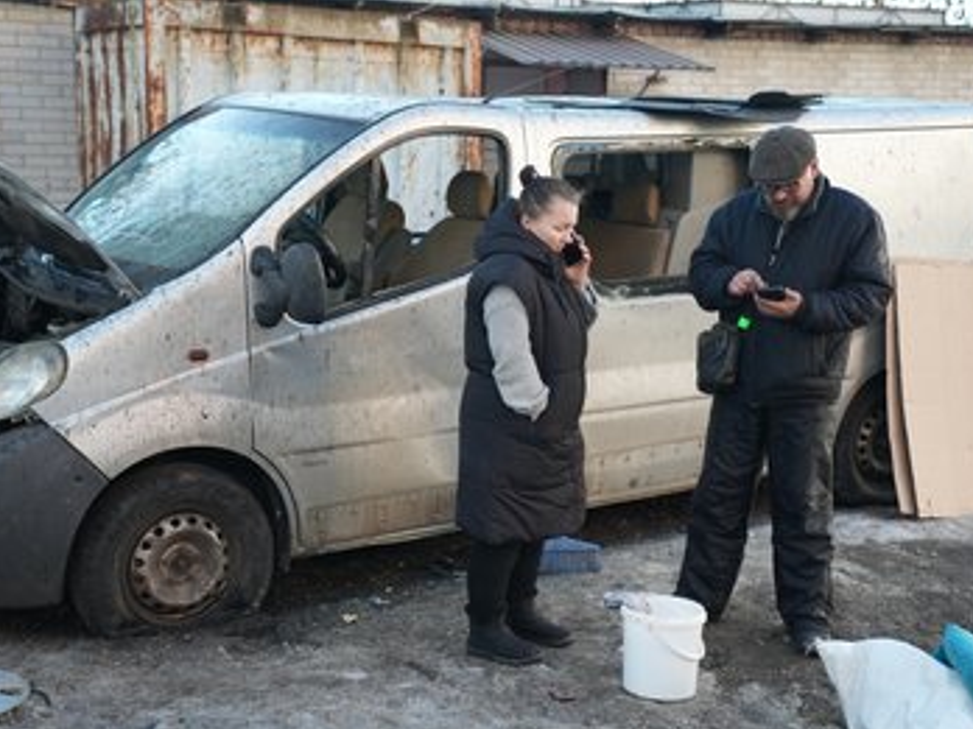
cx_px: 492
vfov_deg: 28.0
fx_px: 1462
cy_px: 370
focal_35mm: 52
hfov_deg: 36.8
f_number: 2.8
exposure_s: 1/200
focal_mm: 47
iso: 500
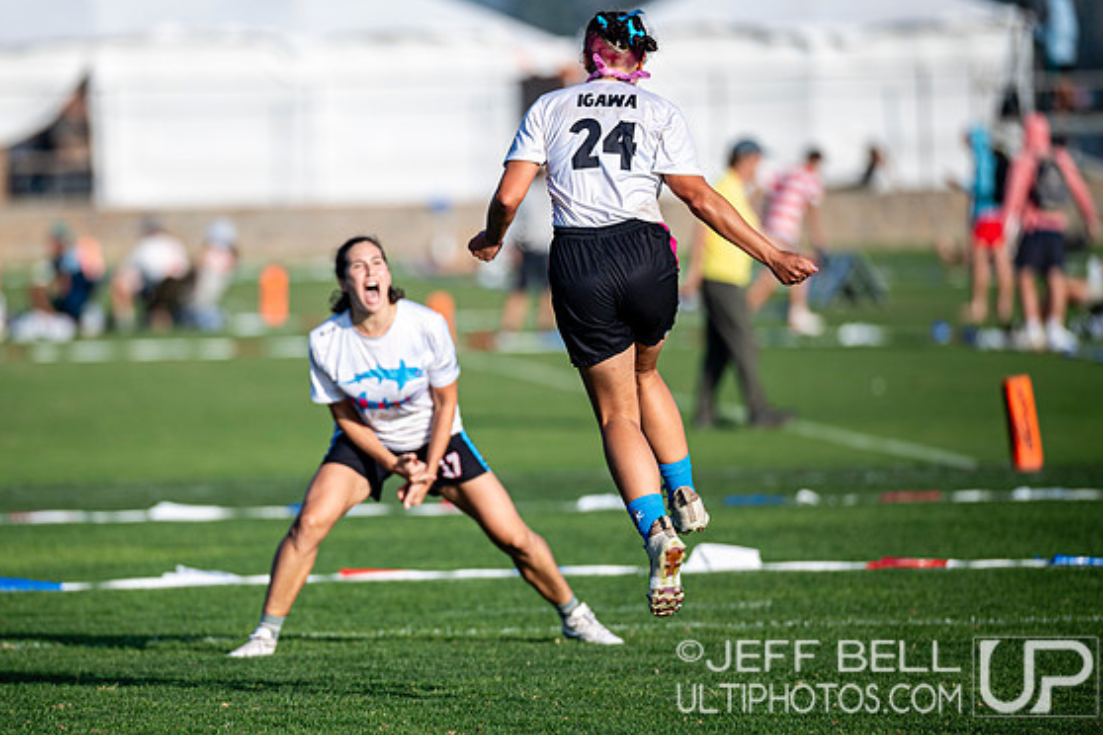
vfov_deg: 3.9
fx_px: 10876
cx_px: 394
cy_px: 355
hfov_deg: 5.8
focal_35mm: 355
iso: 100
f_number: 3.2
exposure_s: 1/1600
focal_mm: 270
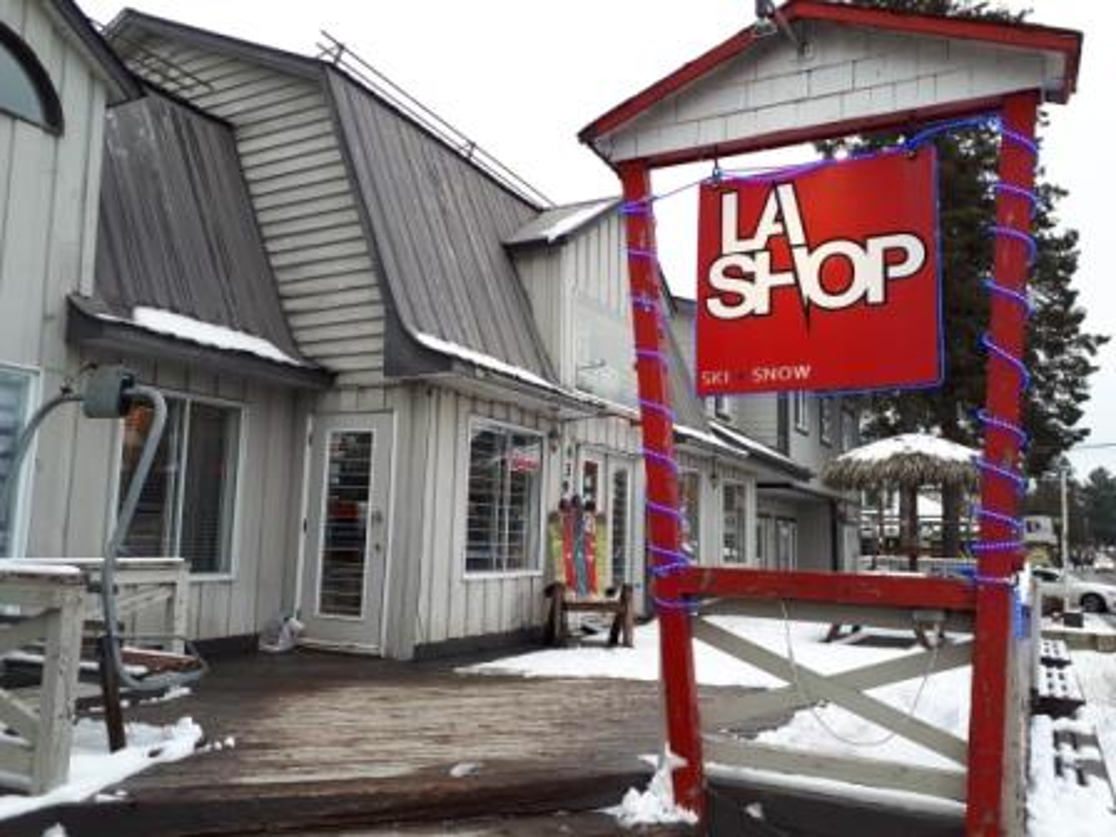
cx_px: 558
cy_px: 418
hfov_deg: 65.3
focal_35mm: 27
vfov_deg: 51.4
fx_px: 870
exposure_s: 1/122
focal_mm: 3.6
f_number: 1.9
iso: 40
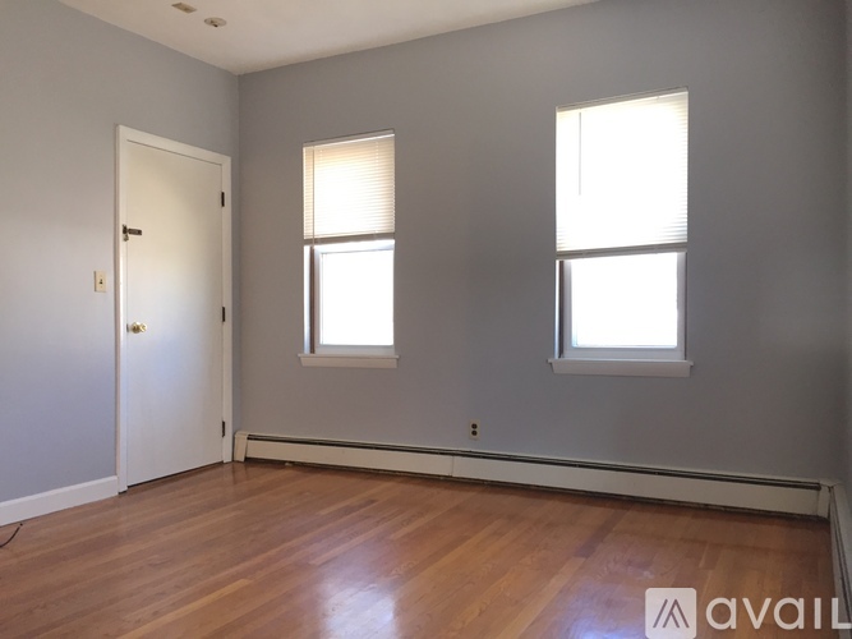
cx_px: 426
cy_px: 320
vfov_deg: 48.2
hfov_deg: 61.7
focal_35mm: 29
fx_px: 714
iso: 80
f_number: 2.2
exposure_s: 1/30
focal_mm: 4.15
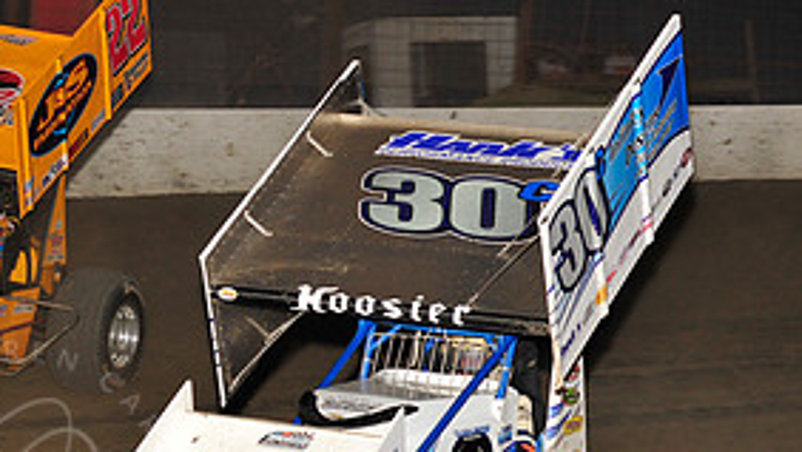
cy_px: 250
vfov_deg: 6.1
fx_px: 4213
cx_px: 11
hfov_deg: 10.8
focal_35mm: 198
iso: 1000
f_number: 6.3
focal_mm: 92
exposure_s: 1/320
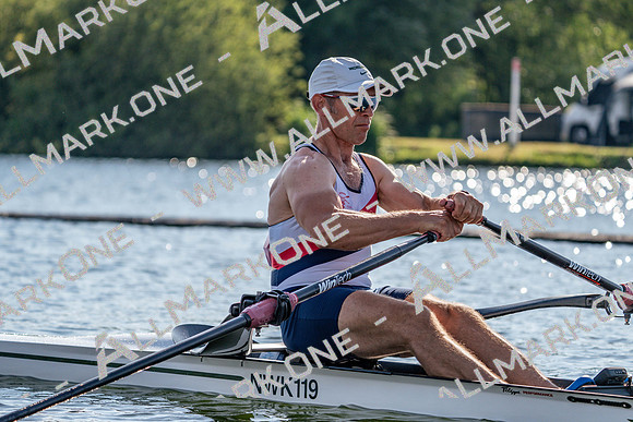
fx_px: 3517
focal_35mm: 200
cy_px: 211
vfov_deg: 6.9
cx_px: 316
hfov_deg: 10.3
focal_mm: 200
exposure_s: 1/1600
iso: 200
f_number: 5.6
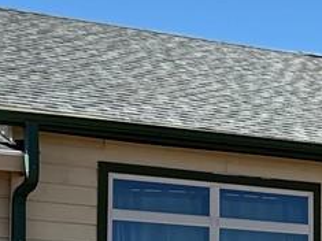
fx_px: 1646
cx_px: 556
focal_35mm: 177
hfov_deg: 10.6
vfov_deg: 8.3
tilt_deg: +1.5
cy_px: 290
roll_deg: -0.2
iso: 50
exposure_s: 1/2538
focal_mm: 5.96
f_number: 1.6
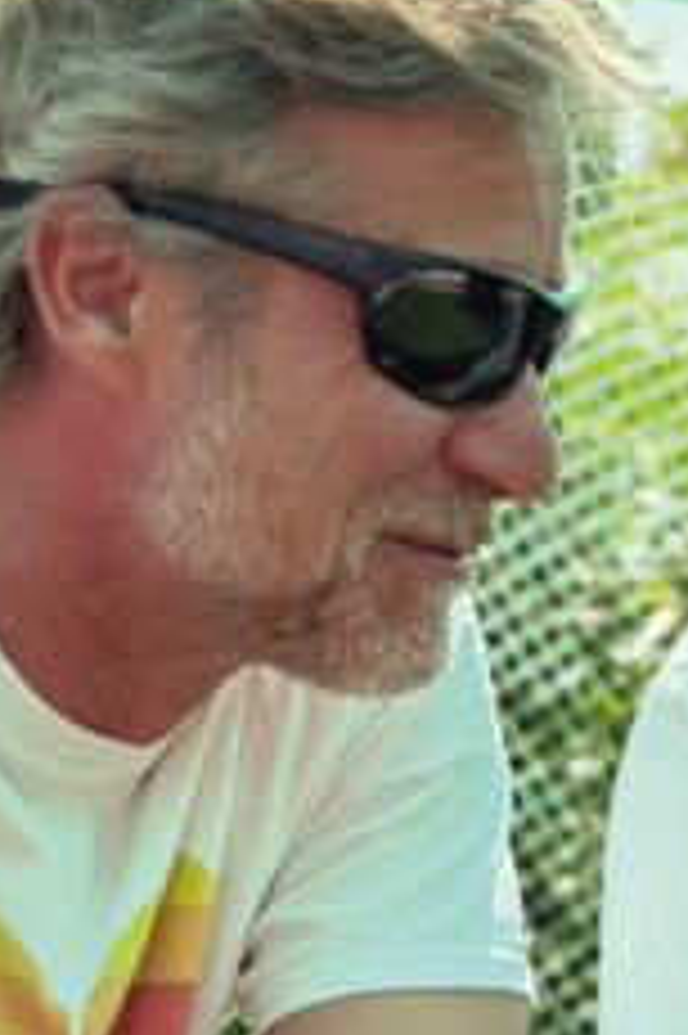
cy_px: 1276
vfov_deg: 10.9
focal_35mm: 185
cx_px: 958
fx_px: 5311
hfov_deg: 7.3
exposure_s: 1/1453
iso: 80
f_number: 1.78
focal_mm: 6.86
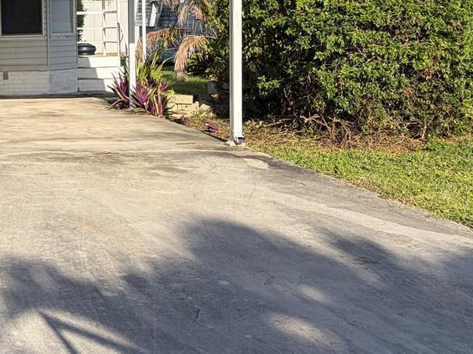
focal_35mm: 69
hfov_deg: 25.8
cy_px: 54
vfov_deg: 21.0
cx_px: -64
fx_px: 943
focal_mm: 5.96
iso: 50
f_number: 1.6
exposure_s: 1/2364
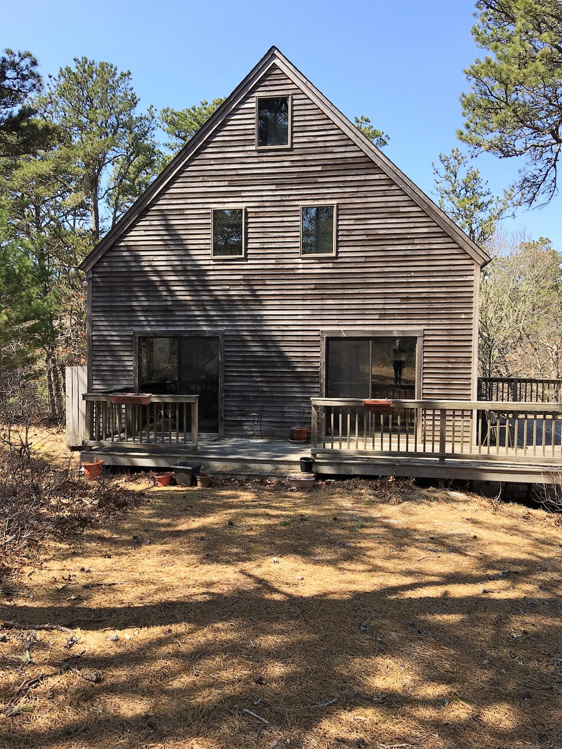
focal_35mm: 29
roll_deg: +0.3
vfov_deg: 61.7
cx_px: 281
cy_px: 374
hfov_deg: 48.2
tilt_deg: -4.1
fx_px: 628
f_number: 2.2
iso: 25
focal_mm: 4.15
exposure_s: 1/625
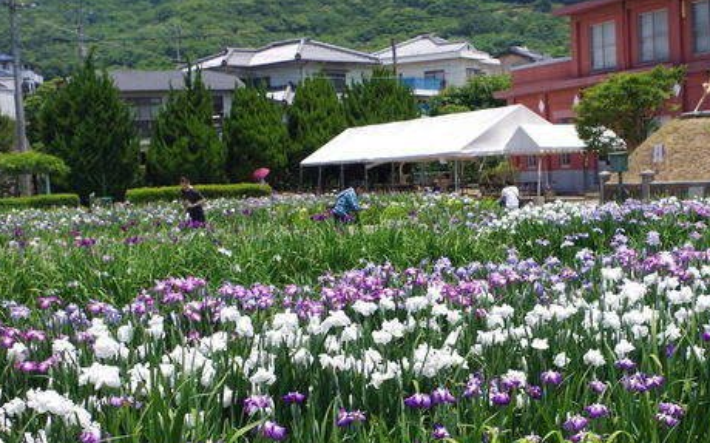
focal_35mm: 56
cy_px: 333
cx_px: 515
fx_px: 1083
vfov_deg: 22.9
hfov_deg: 35.6
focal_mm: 21.25
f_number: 6.3
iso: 100
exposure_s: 1/250
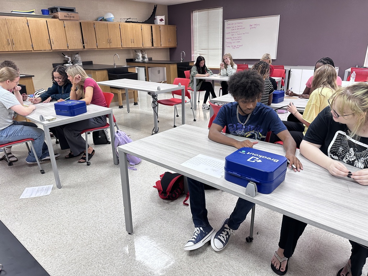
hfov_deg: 71.6
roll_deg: +1.5
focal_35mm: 24
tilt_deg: -19.4
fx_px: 255
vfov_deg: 56.8
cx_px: 184
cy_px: 138
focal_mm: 6.86
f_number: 1.78
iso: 200
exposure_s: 1/120
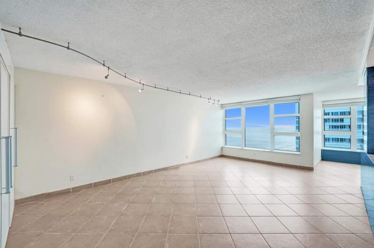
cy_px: 124
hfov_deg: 104.4
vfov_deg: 81.0
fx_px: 145
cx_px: 187
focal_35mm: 14
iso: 1250
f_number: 4
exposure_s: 1/400
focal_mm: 14
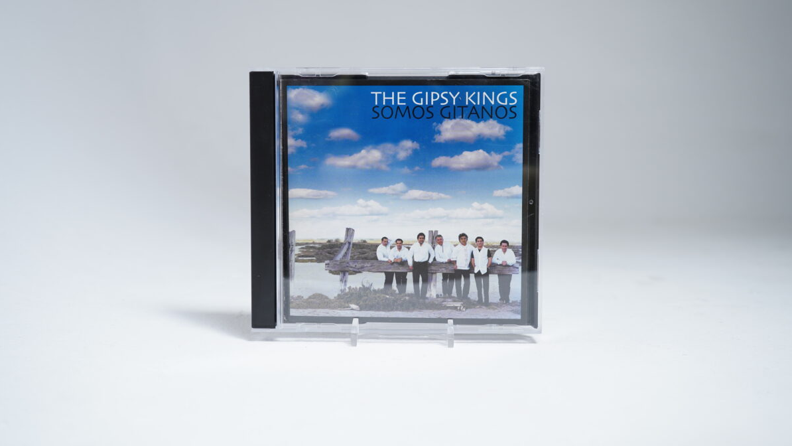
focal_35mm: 40
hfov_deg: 50.5
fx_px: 840
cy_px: 202
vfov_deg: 29.7
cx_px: 397
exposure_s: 1/6
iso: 160
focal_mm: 38
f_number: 6.3
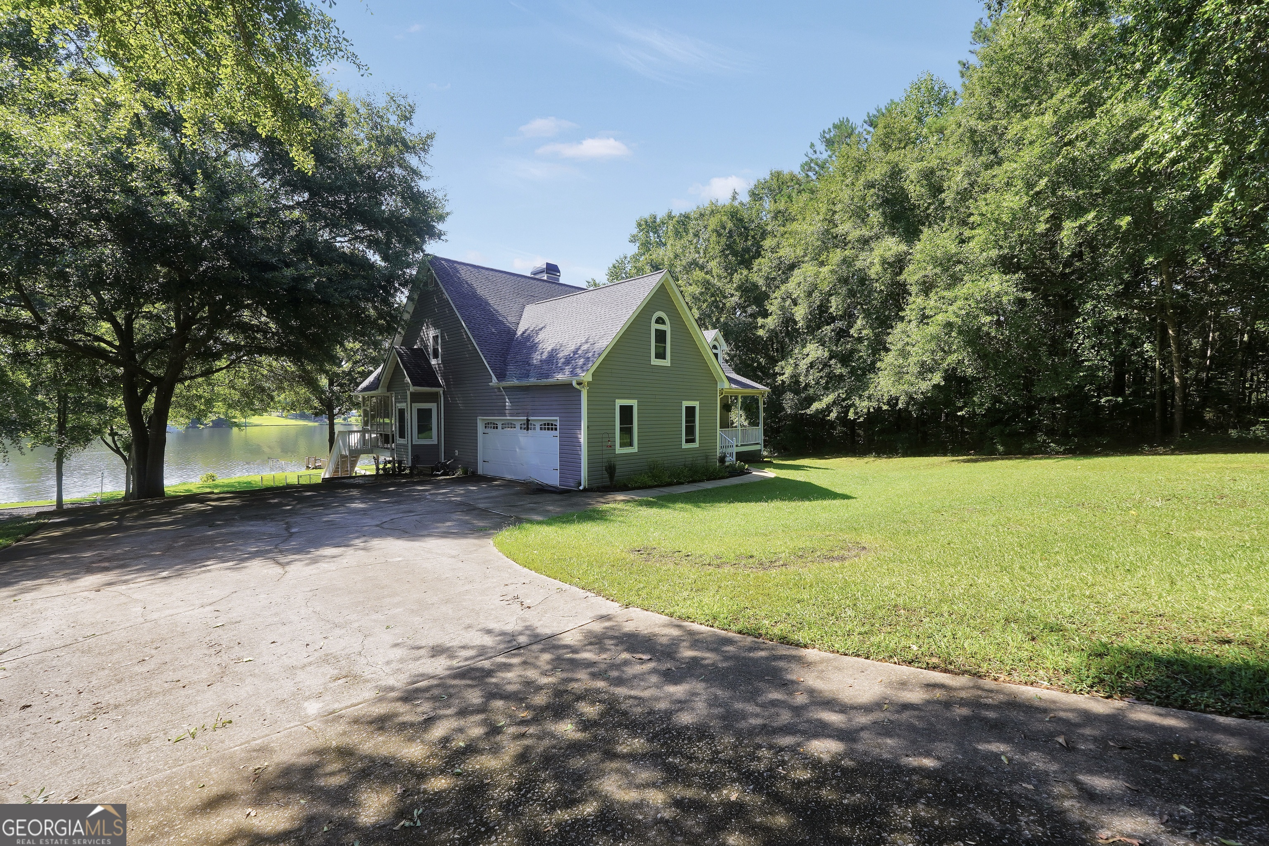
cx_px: 634
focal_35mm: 16
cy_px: 423
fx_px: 555
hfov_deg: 97.6
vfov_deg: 74.6
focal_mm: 10.5
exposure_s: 1/100
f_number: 7.1
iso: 100
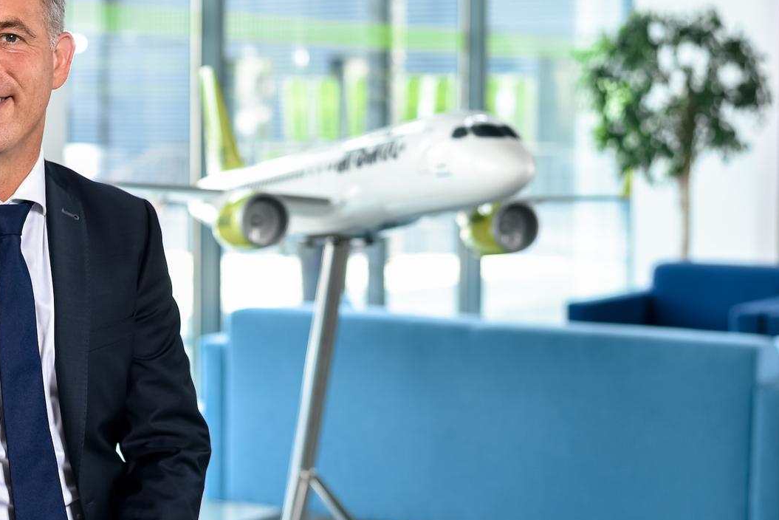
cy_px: 301
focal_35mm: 91
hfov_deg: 22.3
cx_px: 267
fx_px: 1970
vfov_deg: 15.0
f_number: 2.8
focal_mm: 50
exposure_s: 1/250
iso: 250
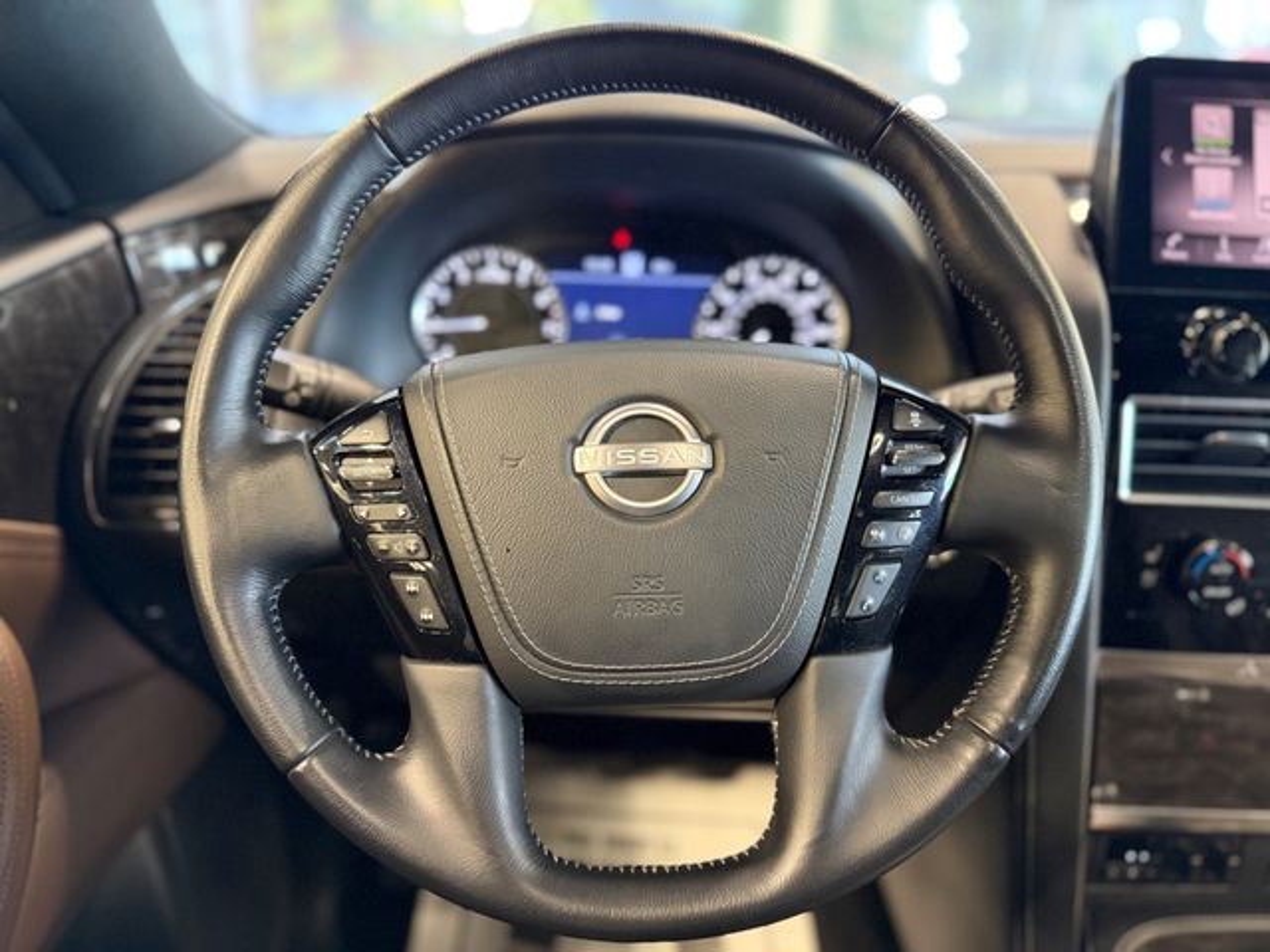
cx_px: 635
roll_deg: -2.3
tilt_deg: -27.3
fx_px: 881
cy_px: 476
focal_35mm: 24
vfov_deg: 56.8
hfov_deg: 71.6
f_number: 1.78
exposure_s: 1/60
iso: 640
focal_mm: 6.76
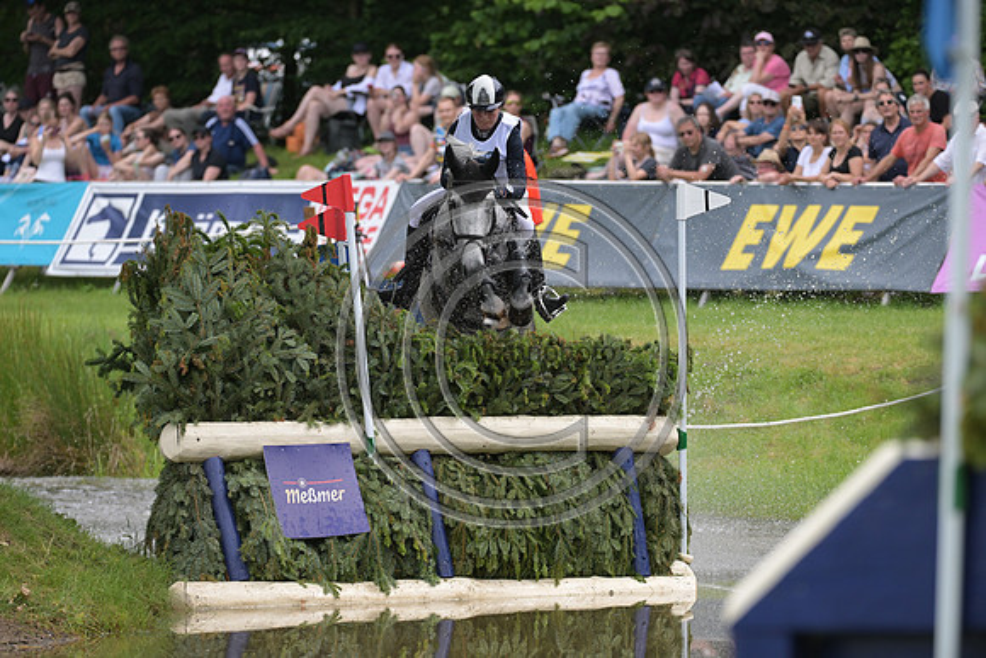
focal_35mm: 330
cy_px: 329
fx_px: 9040
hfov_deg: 6.2
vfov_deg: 4.2
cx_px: 493
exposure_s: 1/1600
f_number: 5.6
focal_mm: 330
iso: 900
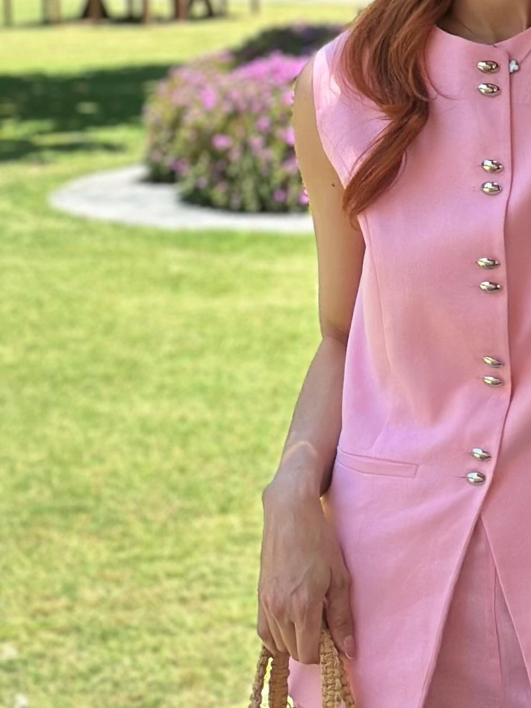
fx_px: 3172
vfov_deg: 12.5
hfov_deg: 9.5
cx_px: 580
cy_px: -123
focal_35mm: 155
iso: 80
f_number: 1.78
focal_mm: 6.86
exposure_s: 1/2070
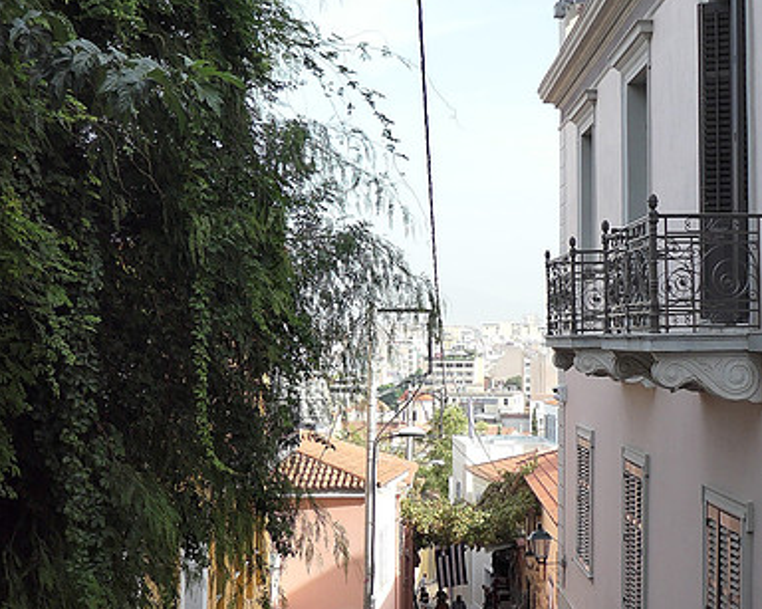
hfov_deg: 36.7
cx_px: 382
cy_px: 313
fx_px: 1150
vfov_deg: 29.7
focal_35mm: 51
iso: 250
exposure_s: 1/1000
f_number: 3.3
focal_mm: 8.8
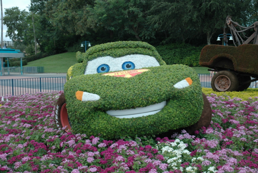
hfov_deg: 41.5
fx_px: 341
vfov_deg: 28.4
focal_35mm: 48
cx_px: 131
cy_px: 88
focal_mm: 31
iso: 200
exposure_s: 1/200
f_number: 7.1
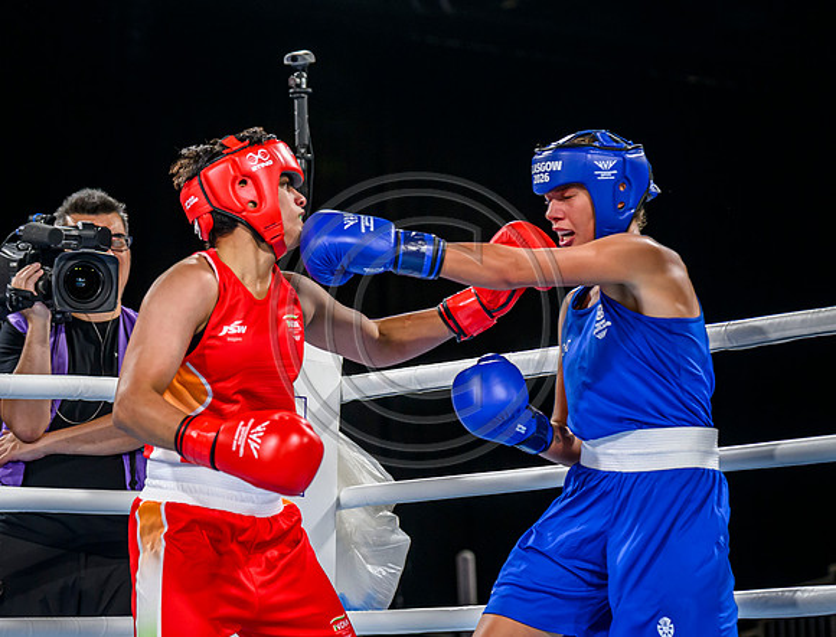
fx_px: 3173
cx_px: 361
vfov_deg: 11.5
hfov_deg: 15.0
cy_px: 352
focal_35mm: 131
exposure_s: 1/1600
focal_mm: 78
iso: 2000
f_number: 3.2
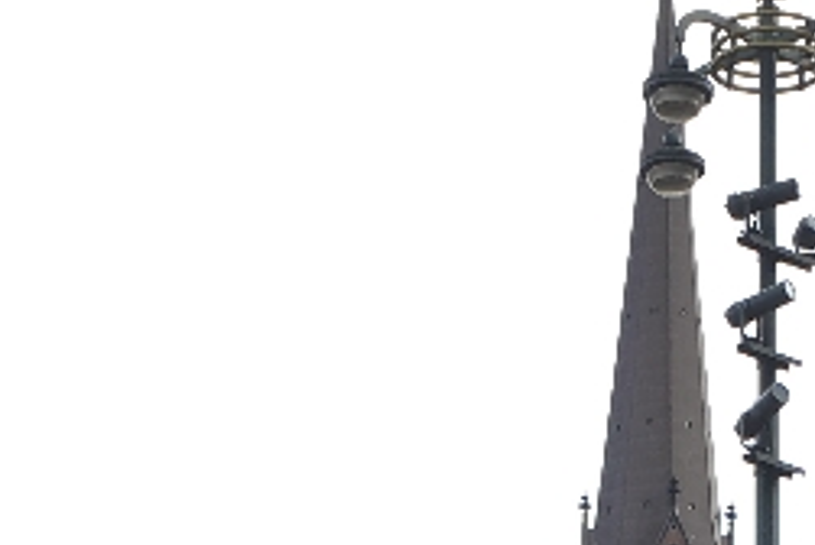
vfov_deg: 11.1
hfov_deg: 16.9
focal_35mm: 120
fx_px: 2720
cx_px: 659
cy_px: 795
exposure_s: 1/582
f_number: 2.2
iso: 25
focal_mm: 4.15
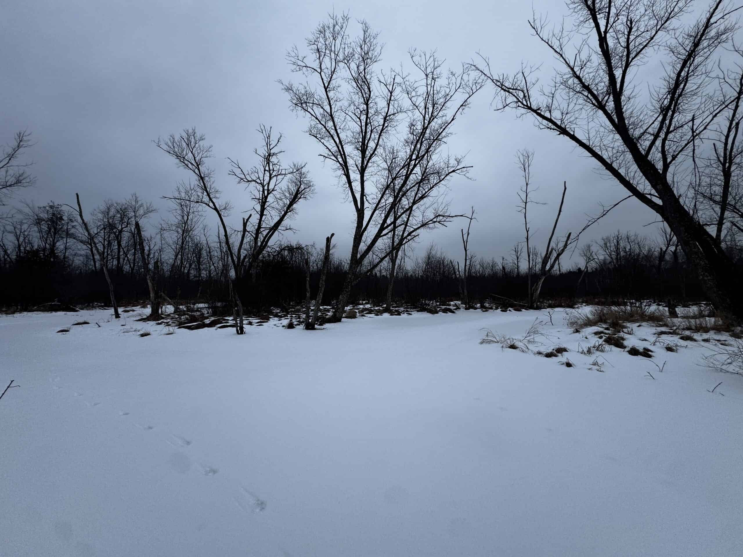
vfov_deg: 85.7
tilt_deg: +7.5
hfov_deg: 102.1
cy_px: 278
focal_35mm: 14
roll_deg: +1.4
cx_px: 372
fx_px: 300
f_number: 2.2
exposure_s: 1/944
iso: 40
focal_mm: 2.22
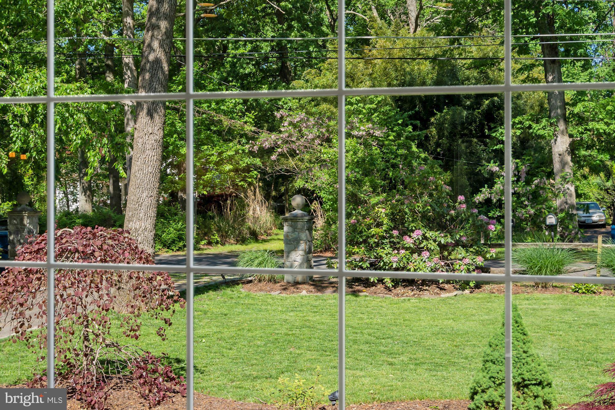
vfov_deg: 26.0
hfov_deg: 38.2
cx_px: 308
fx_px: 888
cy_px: 205
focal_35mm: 52
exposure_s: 1/40
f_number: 8
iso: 500
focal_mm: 35
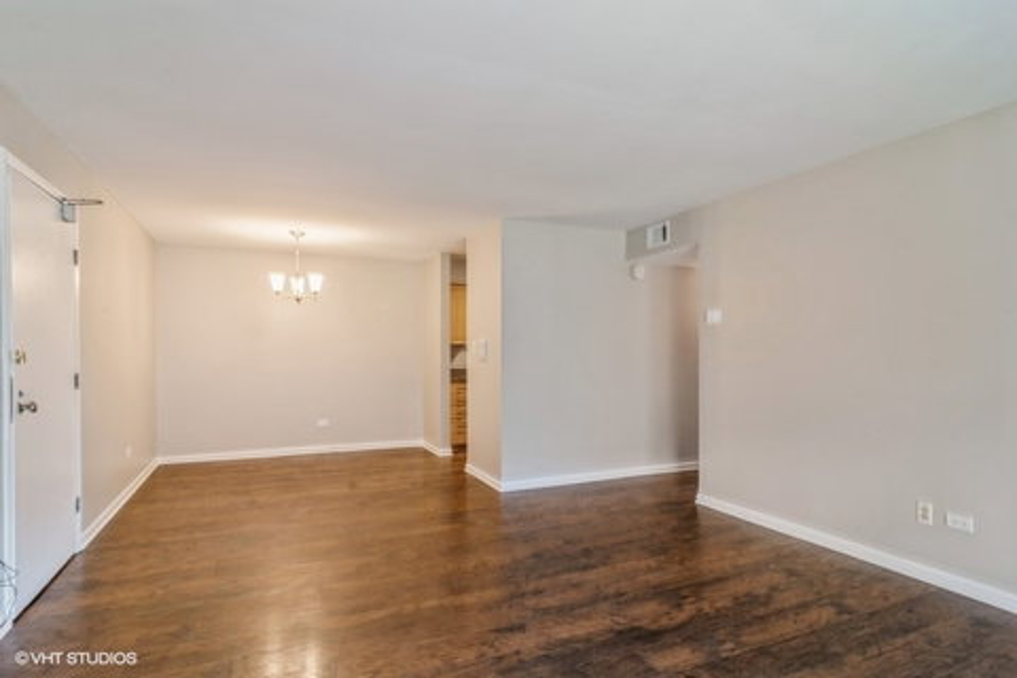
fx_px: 508
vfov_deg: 67.4
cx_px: 508
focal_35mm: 18
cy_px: 339
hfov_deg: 90.0
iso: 100
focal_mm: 12
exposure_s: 1.3
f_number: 9
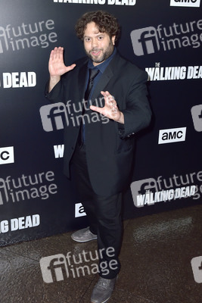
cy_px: 152
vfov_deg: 54.4
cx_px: 101
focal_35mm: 35
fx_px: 294
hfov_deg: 37.9
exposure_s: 1/250
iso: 500
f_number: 5.6
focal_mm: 35
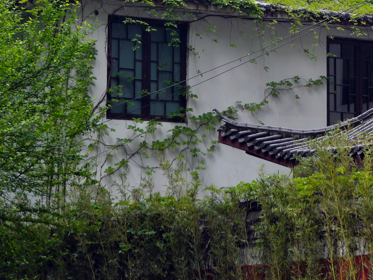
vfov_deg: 11.4
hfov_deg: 15.3
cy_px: 24
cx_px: 239
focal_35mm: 129
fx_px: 1390
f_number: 4.5
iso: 80
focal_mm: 12.5
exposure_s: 1/100
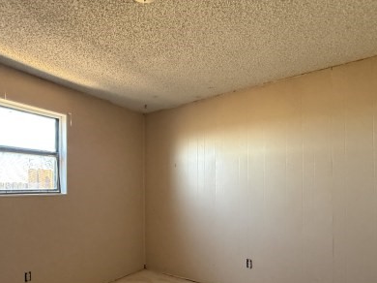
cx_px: 162
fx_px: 250
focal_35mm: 23
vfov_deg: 57.7
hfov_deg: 73.6
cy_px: 185
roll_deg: +1.6
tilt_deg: +4.7
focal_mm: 2.22
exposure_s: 1/60
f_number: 2.2
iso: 400
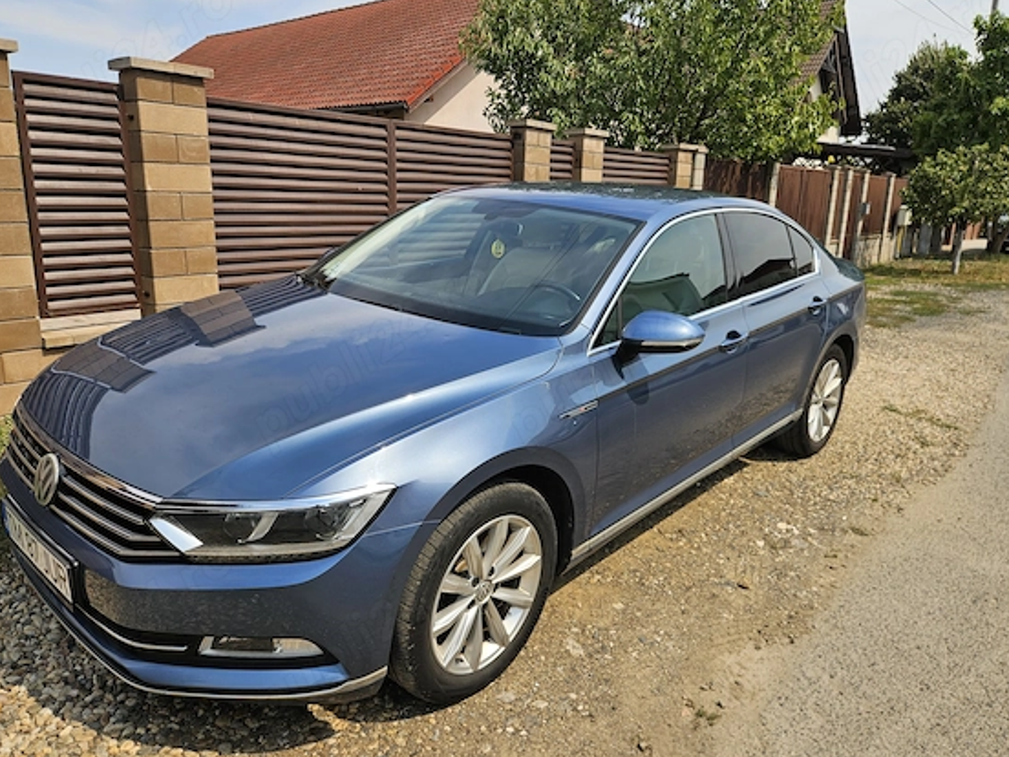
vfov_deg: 54.9
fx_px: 729
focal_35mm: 25
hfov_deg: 69.4
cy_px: 373
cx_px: 499
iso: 25
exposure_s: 1/1559
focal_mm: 5.4
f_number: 1.8
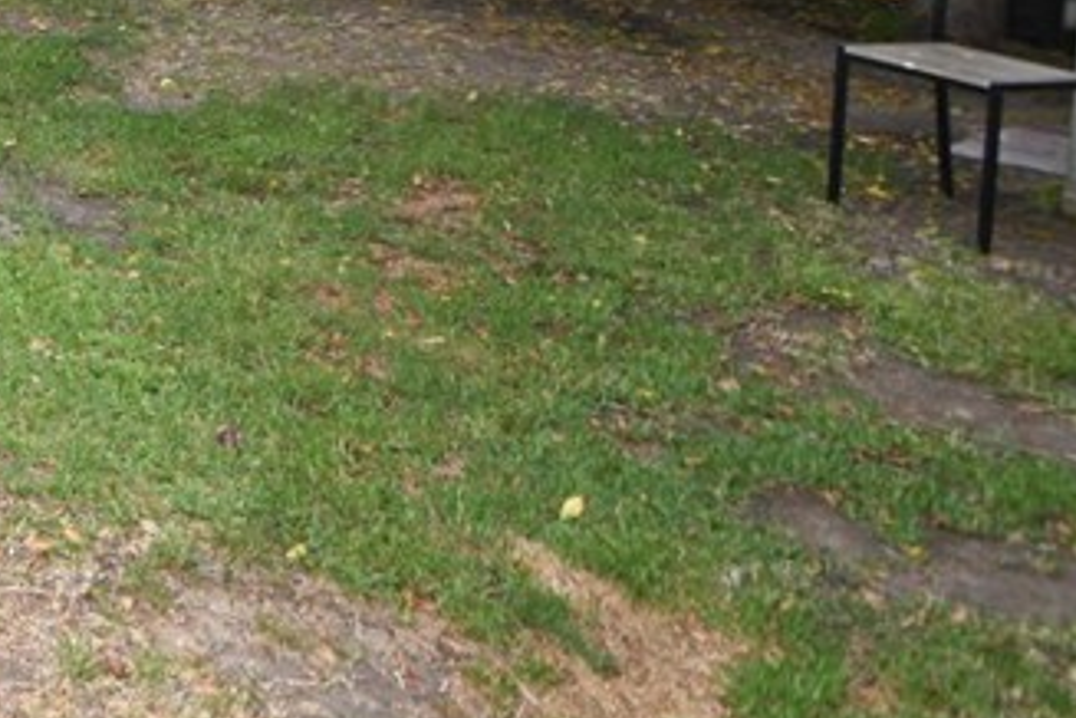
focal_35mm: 47
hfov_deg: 30.2
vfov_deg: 24.1
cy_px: -278
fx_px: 1405
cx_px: -418
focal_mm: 10
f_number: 4
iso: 100
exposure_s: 1/125
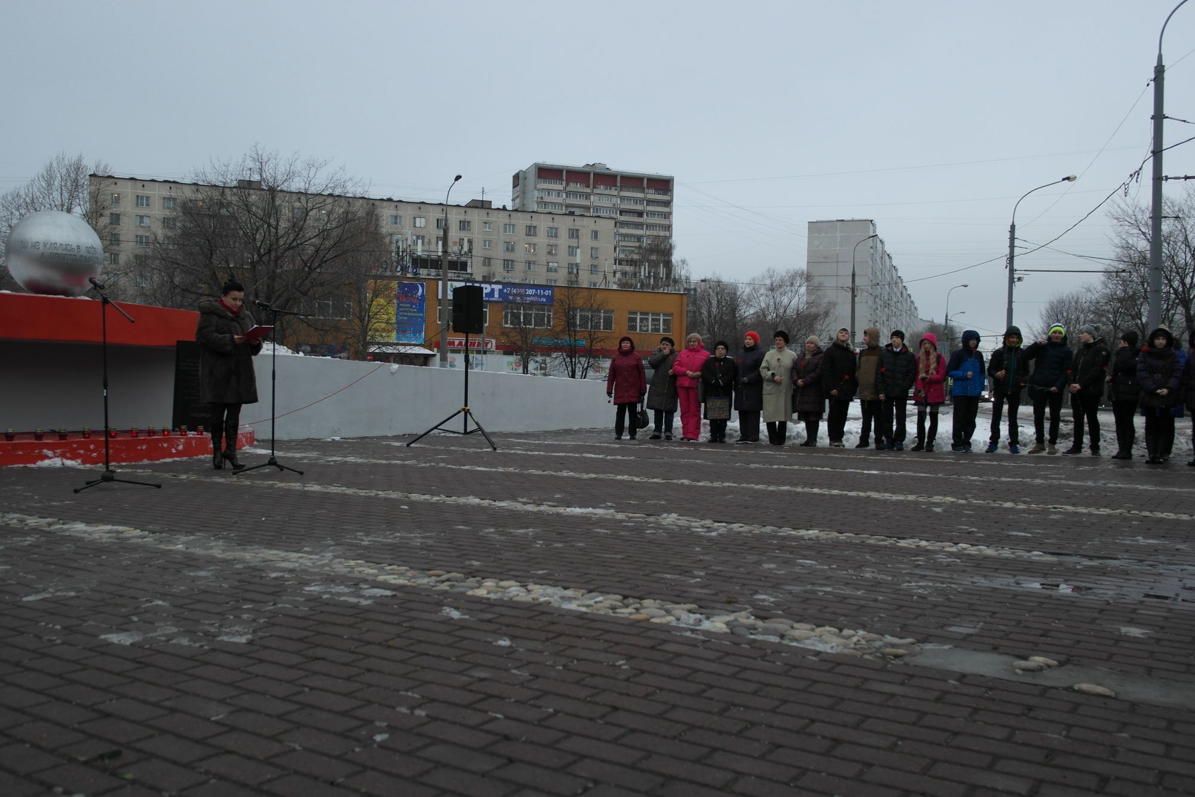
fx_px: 996
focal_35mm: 30
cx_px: 598
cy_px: 398
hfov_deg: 61.9
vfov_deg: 43.6
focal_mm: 20
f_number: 3.5
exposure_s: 1/80
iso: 100
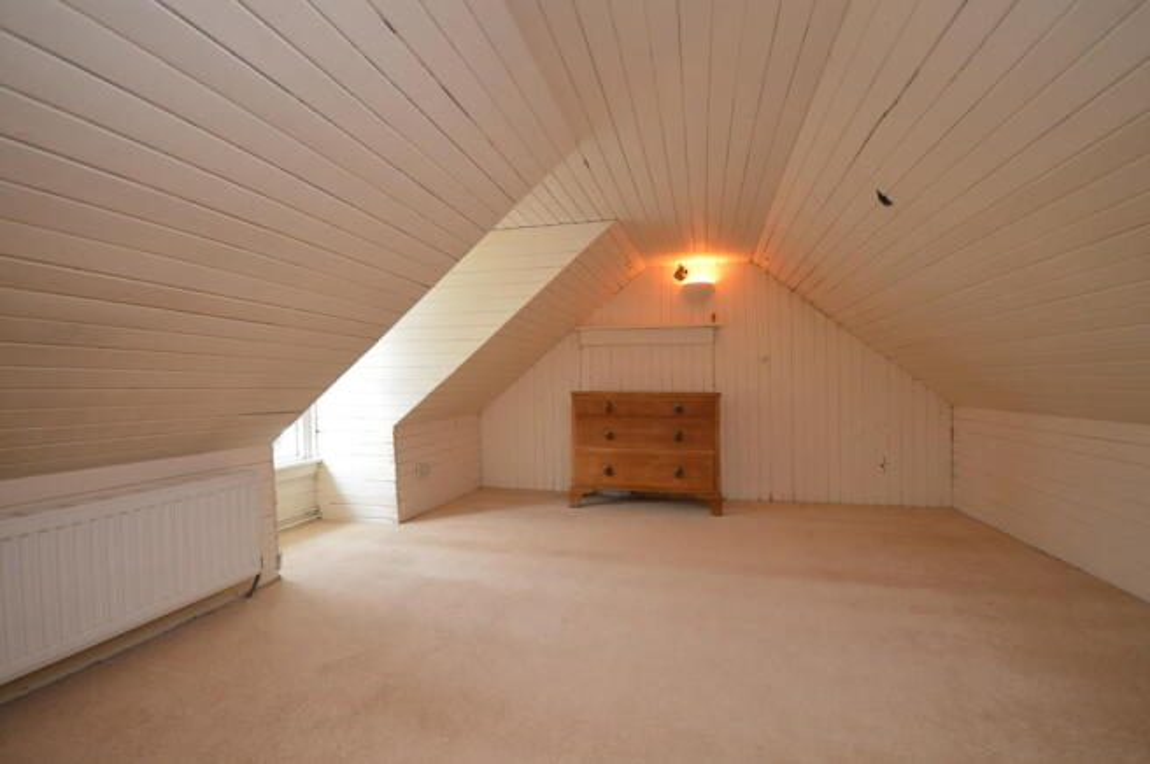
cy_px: 382
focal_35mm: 15
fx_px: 479
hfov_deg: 100.4
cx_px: 575
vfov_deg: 77.2
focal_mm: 10
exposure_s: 1/60
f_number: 4
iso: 400
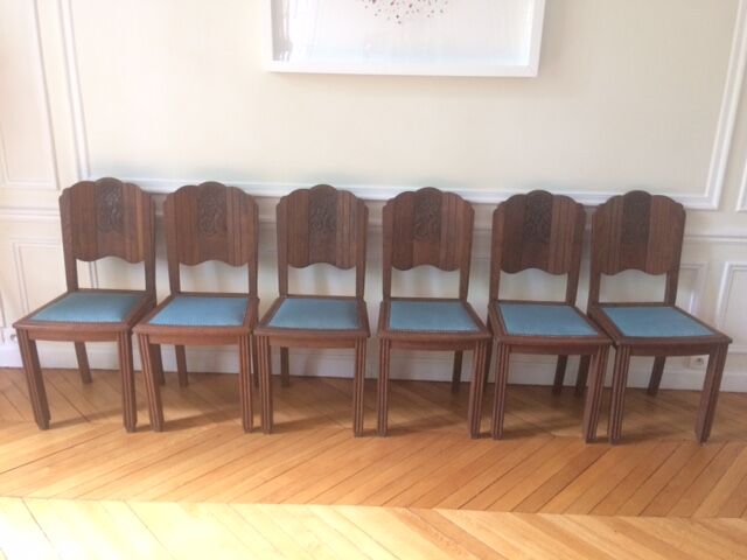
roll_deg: -1.9
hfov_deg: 61.7
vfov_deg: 48.2
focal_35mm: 29
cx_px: 374
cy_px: 280
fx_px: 626
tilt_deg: -18.5
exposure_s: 1/33
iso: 250
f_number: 2.2
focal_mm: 4.15
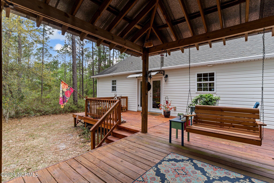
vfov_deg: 70.4
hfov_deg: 93.3
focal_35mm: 17
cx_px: 137
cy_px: 92
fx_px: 129
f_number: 5
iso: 250
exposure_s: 1/250
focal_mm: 17
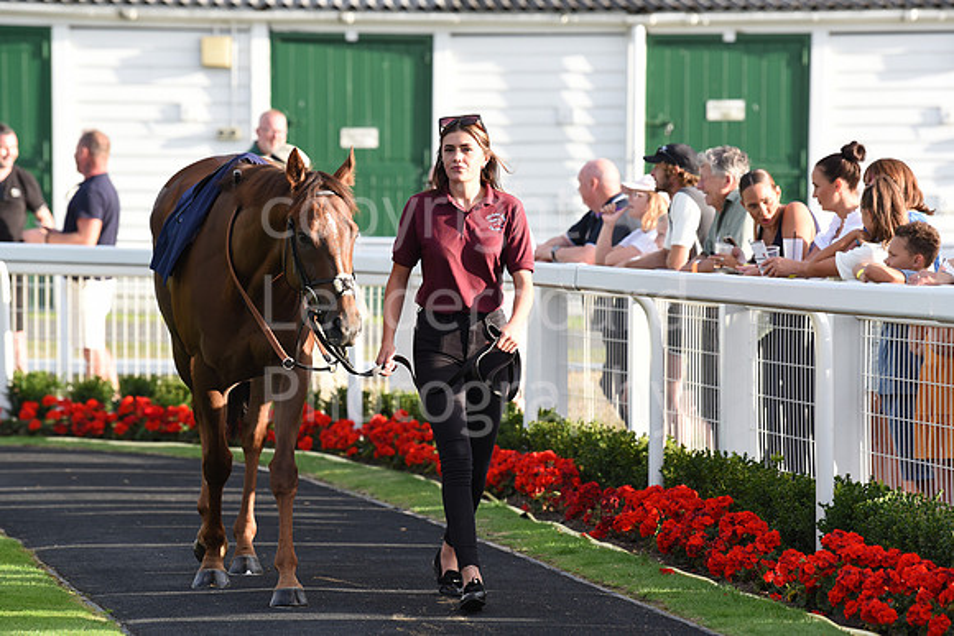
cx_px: 477
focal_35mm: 200
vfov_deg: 6.9
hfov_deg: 10.3
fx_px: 5301
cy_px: 318
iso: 1000
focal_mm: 200
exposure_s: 1/2000
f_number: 5
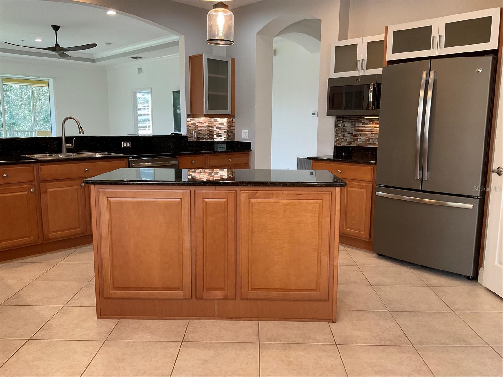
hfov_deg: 61.7
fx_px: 421
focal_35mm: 29
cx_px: 252
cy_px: 188
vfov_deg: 48.2
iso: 80
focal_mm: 3
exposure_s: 1/60
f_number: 1.8
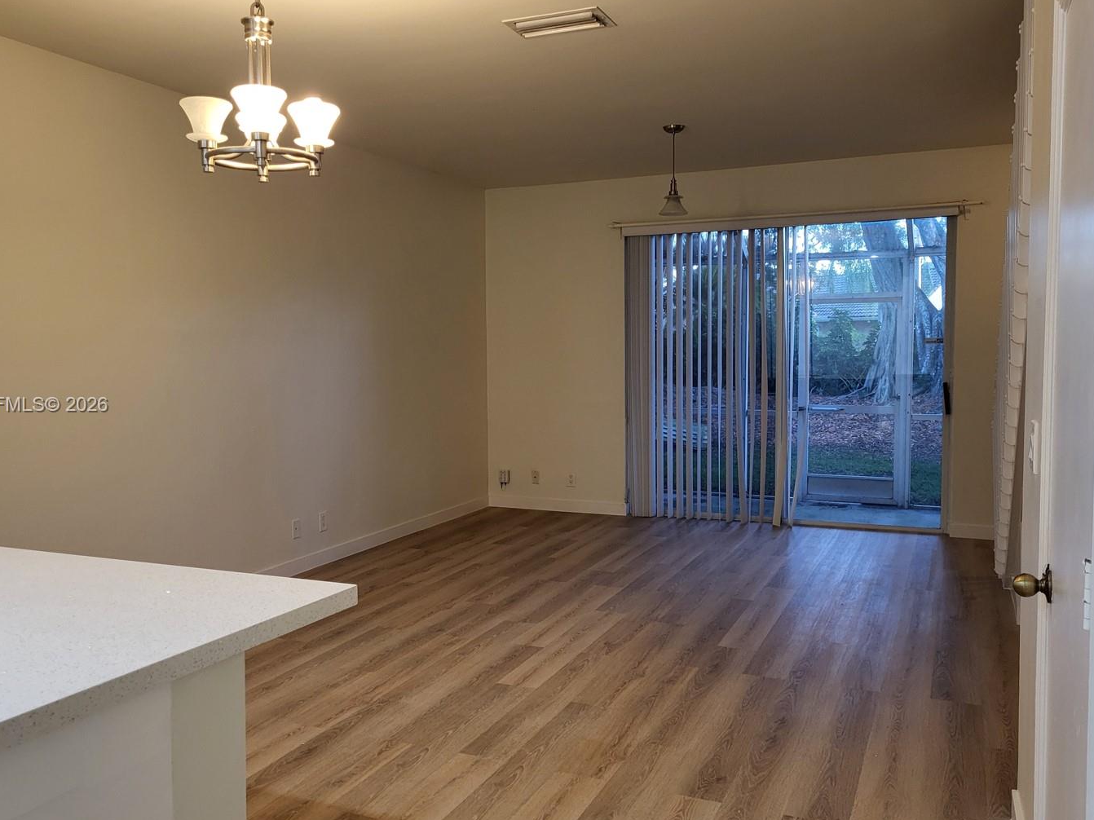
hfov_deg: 58.3
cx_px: 506
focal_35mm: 31
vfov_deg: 45.4
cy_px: 406
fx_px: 980
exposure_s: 1/60
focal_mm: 5.4
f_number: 1.8
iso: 250
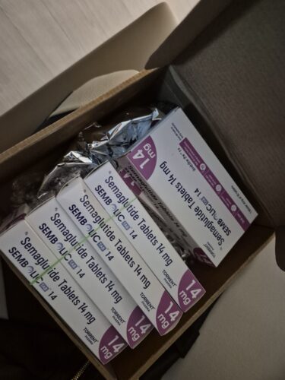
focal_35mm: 23
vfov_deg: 73.9
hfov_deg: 58.9
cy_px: 190
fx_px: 252
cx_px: 142
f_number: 1.8
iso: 1600
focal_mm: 5.4
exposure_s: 1/30
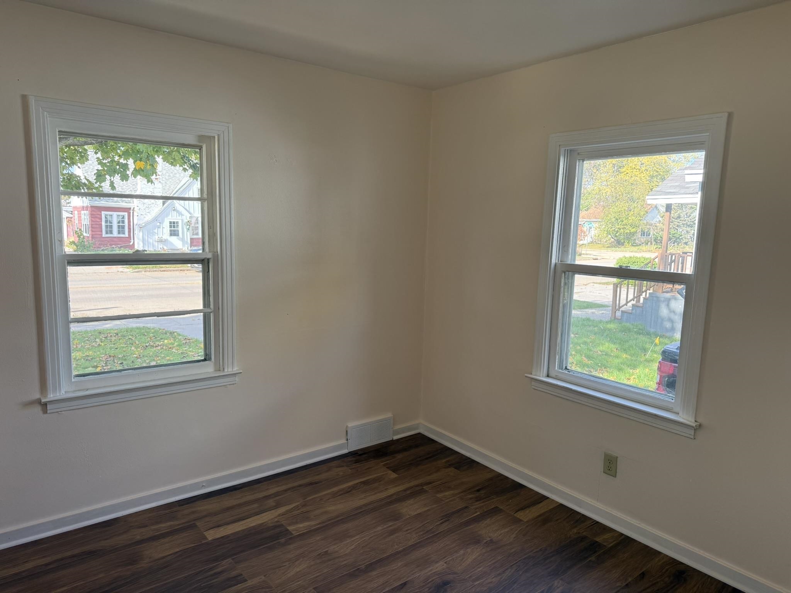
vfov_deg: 56.8
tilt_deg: -8.0
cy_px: 296
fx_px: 548
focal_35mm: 24
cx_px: 396
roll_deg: -1.5
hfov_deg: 71.6
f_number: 1.78
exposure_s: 1/239
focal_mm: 6.76
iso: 100
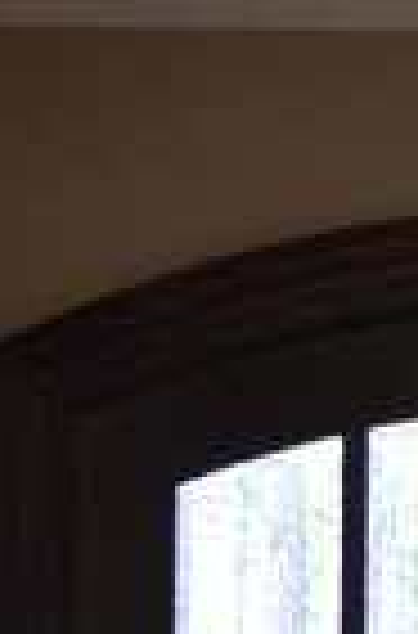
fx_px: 4035
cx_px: 638
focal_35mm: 230
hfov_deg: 5.9
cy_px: 836
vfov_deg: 8.8
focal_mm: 32
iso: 720
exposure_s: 1/60
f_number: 4.8
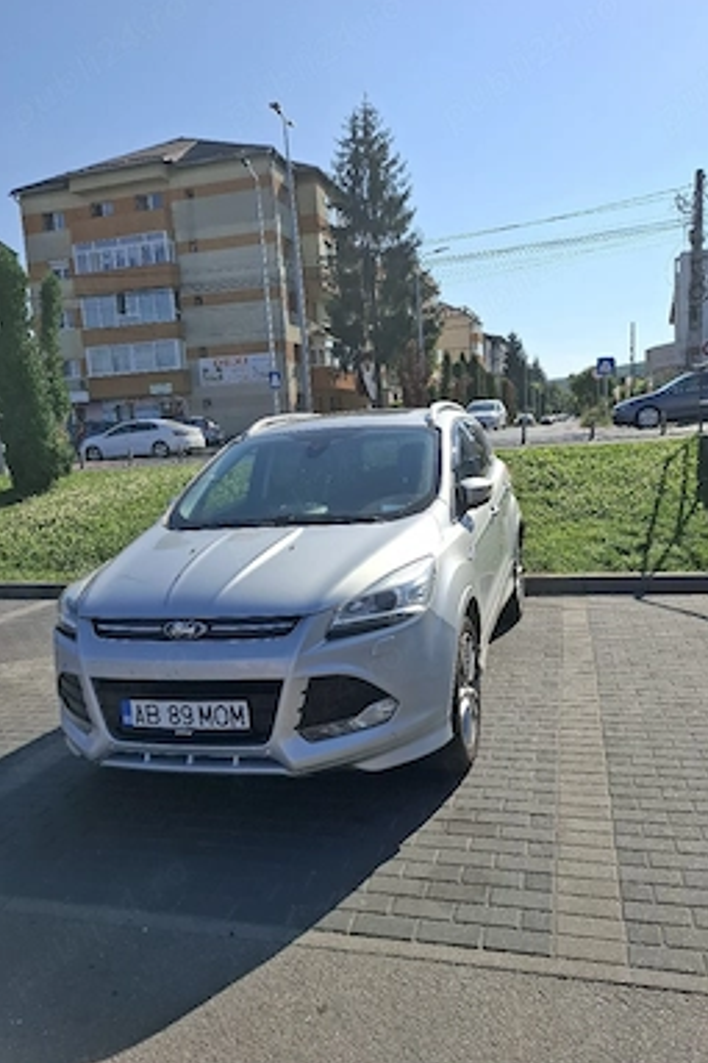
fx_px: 738
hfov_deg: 51.2
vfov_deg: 71.5
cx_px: 369
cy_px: 527
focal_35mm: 25
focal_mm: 5.54
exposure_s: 1/3333
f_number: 1.8
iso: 50
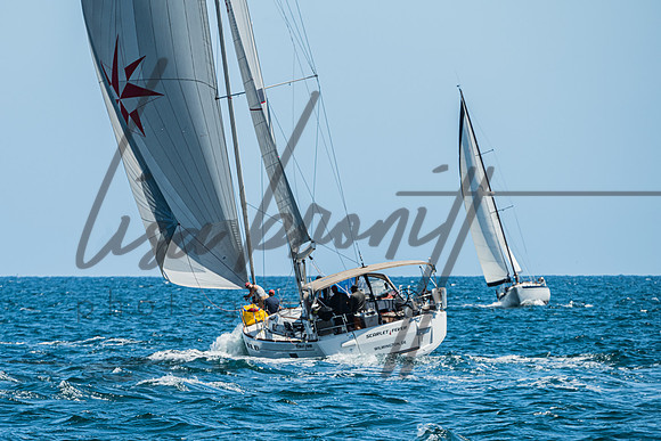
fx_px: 8335
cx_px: 255
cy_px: 275
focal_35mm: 454
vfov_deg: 3.0
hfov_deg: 4.5
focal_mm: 350
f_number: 9
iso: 320
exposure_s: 1/400
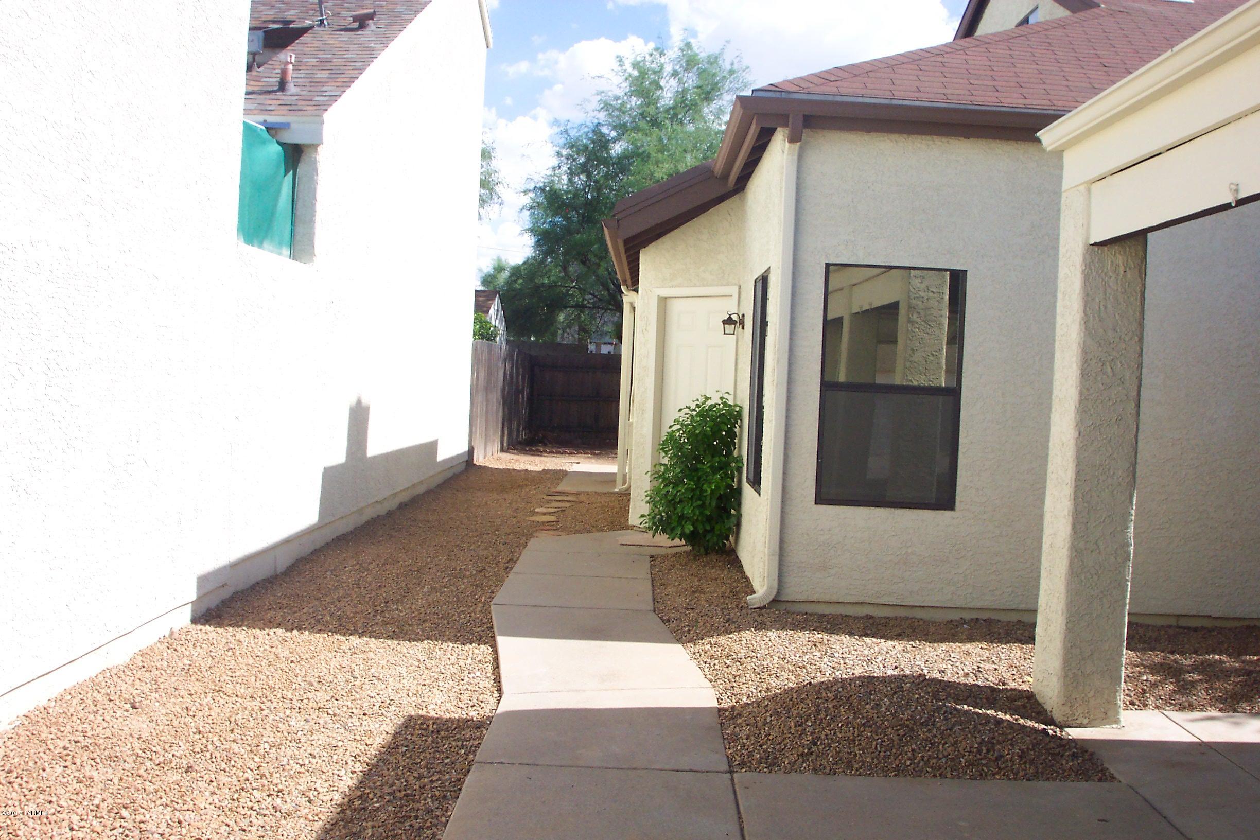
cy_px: 420
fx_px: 1225
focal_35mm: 35
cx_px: 630
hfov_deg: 54.4
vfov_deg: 37.9
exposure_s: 1/125
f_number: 9.5
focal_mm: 7.5
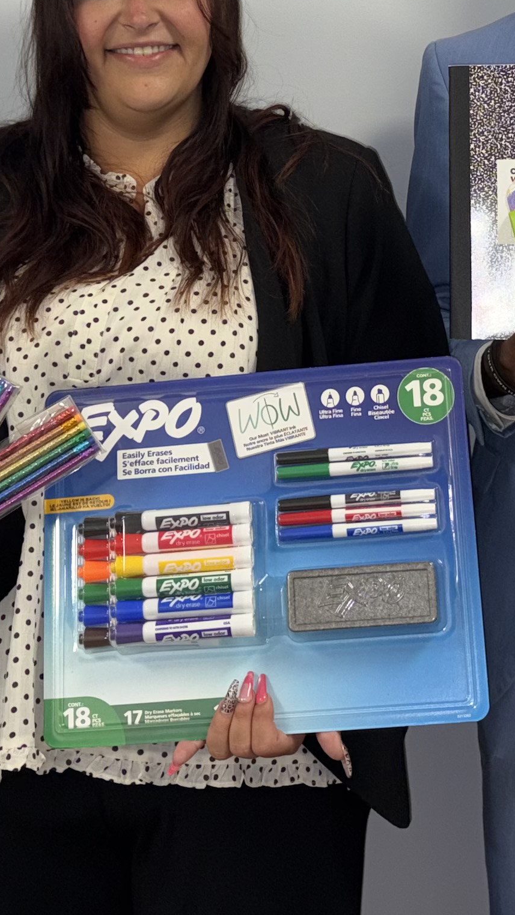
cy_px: 160
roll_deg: +0.7
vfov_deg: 27.6
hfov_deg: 16.1
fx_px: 1820
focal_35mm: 75
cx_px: 352
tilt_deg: -2.5
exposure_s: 1/20
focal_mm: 5.96
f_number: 1.6
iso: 50
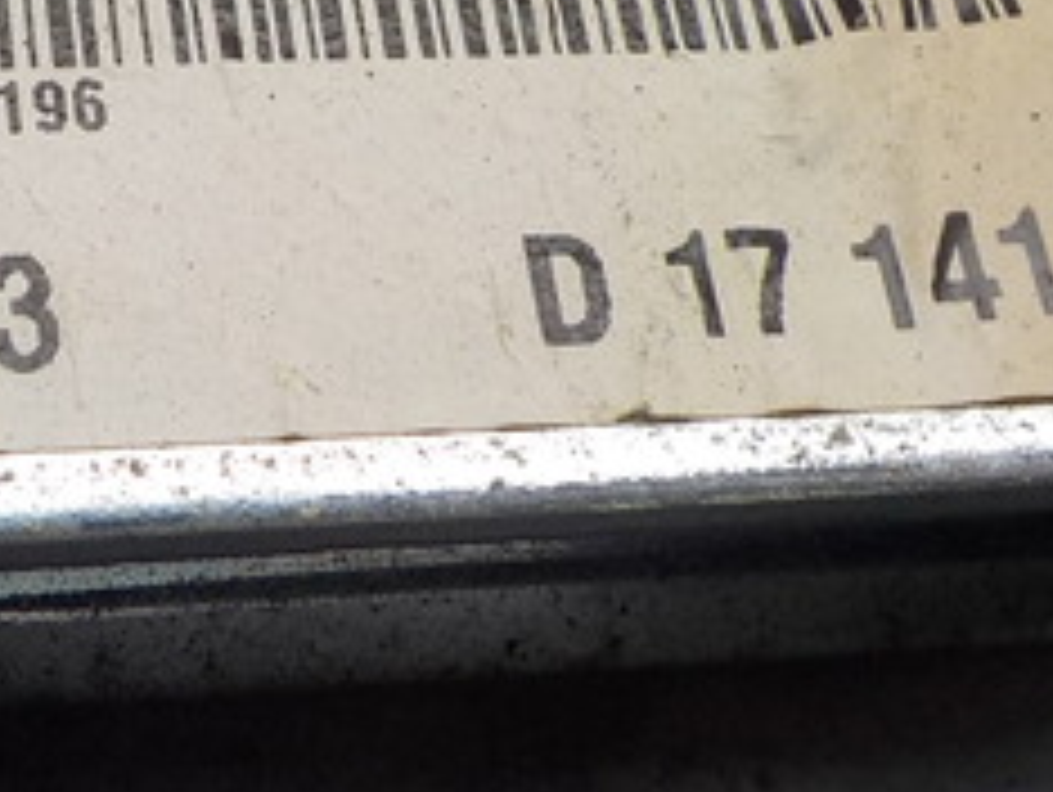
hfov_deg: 23.2
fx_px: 2497
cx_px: 94
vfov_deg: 17.9
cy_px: 180
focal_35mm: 82
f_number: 3.3
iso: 125
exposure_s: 1/200
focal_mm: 4.1
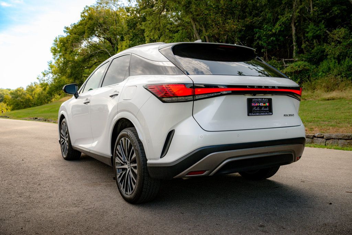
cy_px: 118
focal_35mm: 34
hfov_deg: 55.8
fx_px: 332
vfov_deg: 38.9
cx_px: 176
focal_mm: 34
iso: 500
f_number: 6.3
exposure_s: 1/500
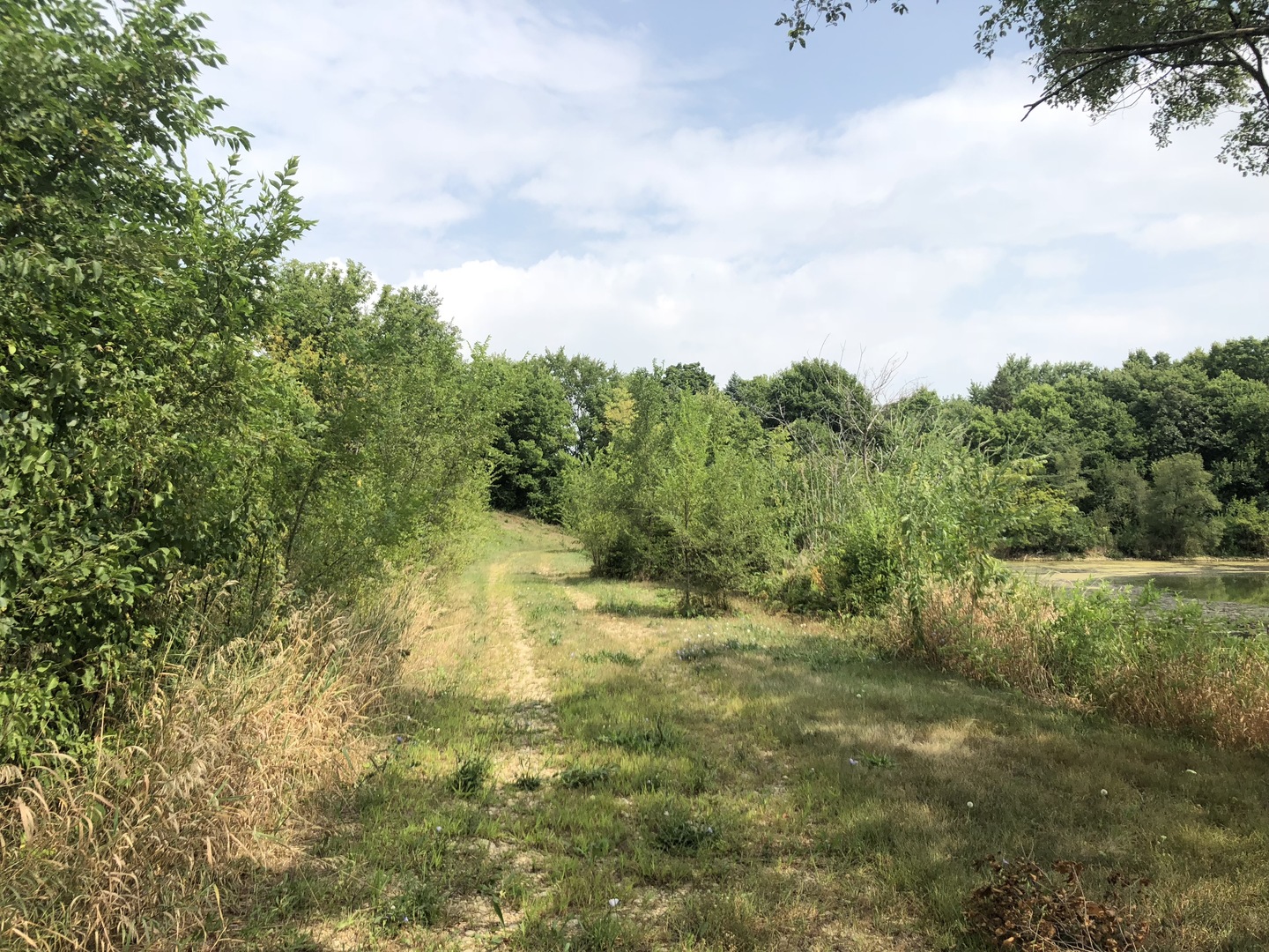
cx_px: 634
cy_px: 476
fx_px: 1026
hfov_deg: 63.4
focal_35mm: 28
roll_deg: -1.3
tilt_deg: +3.8
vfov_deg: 49.7
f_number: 1.8
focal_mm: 3.99
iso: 20
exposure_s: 1/2433
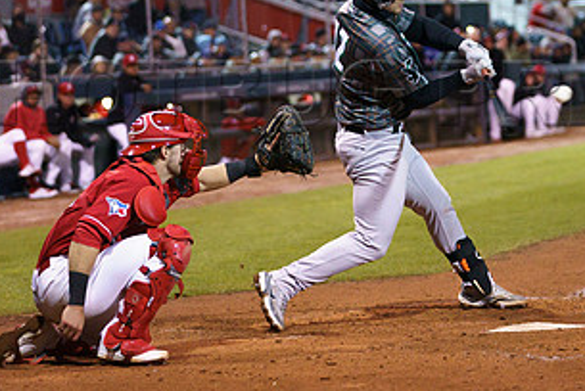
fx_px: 3367
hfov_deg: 9.9
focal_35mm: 207
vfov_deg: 6.6
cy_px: 74
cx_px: 301
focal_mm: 109
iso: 2000
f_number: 2.8
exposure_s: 1/1000
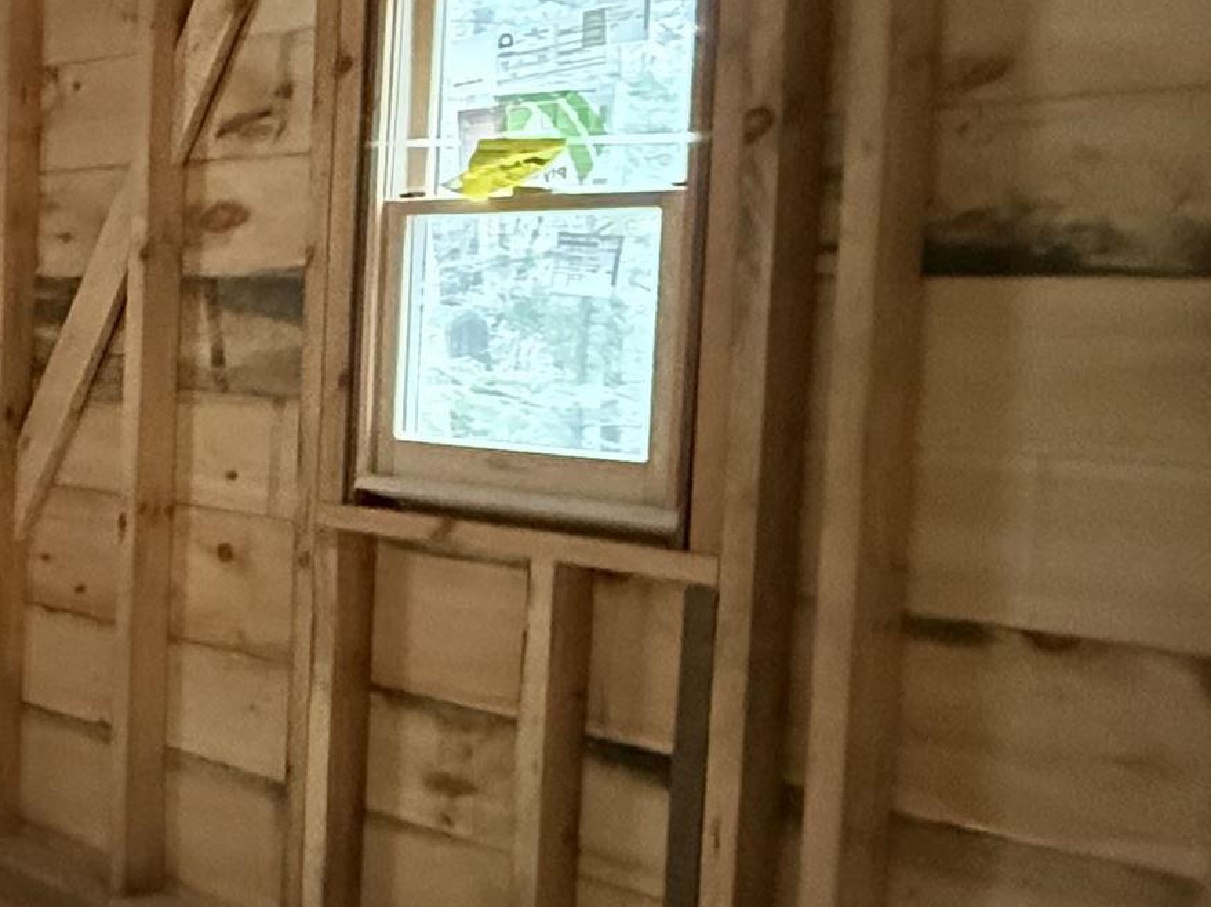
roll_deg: +1.4
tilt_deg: -3.5
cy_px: 391
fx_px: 1714
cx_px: -793
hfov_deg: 24.6
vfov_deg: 29.6
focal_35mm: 49
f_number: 2.2
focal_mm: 2.22
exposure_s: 1/60
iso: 1250
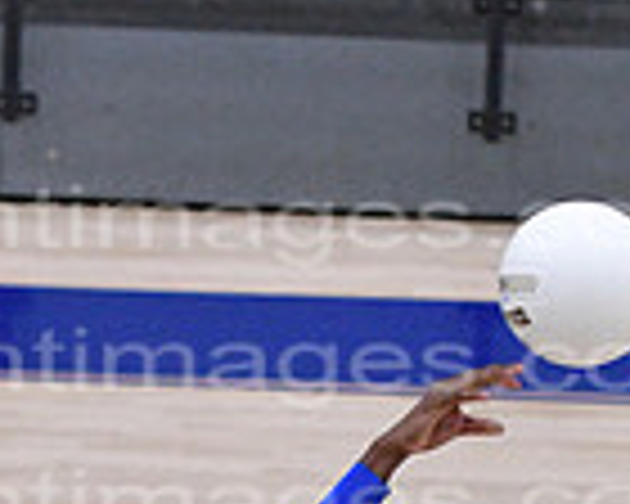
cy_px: 724
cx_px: 25
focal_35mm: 584
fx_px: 10889
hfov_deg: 3.3
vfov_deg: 2.6
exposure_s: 1/1250
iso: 6400
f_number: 3.2
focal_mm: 100
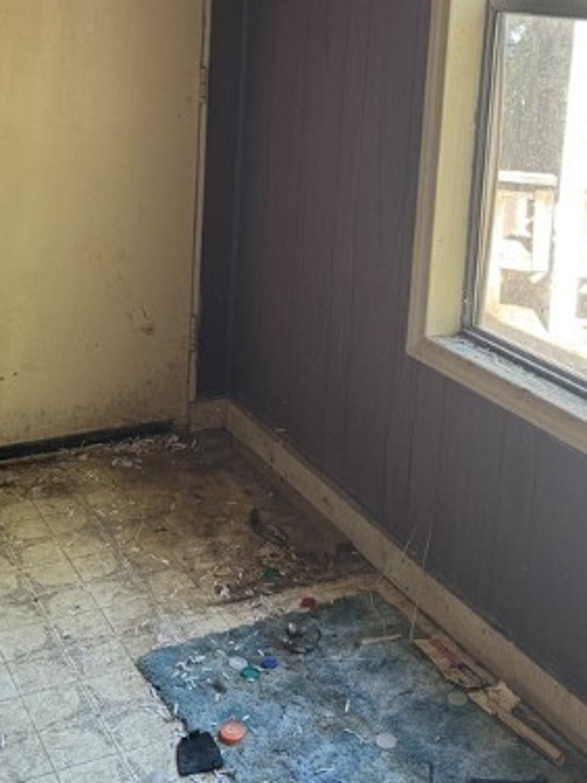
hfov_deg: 29.7
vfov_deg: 37.3
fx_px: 1108
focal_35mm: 49
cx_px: 308
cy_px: 137
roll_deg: -2.1
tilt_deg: -8.1
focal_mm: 6.76
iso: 200
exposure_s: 1/121
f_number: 1.78
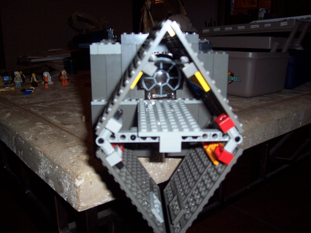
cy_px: 117
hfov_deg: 52.6
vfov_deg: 40.7
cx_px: 152
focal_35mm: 35
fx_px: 314
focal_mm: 5.6
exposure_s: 1/60
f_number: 2.7
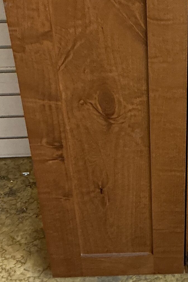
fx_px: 595
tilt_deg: -33.8
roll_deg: -0.6
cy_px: 51
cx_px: 192
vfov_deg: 26.1
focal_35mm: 76
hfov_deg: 17.5
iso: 200
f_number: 1.8
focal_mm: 3
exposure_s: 1/60
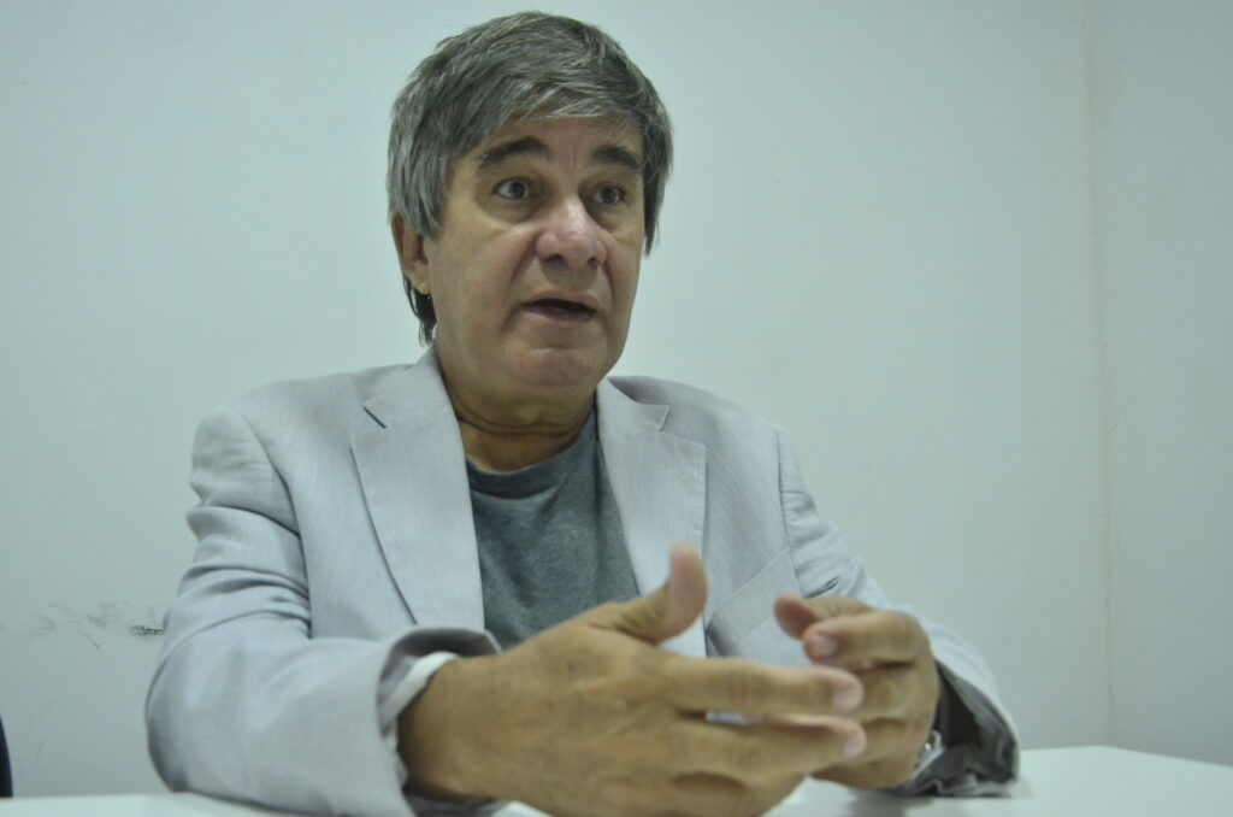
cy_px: 408
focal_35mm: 39
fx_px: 1333
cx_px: 616
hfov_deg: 49.6
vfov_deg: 34.1
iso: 3200
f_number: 5.6
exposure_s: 1/160
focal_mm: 26
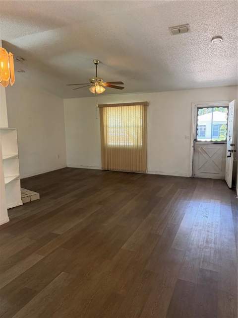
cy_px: 159
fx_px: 220
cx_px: 119
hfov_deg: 56.8
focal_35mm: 24
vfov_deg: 71.6
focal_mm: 6.76
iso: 320
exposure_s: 1/120
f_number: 1.78
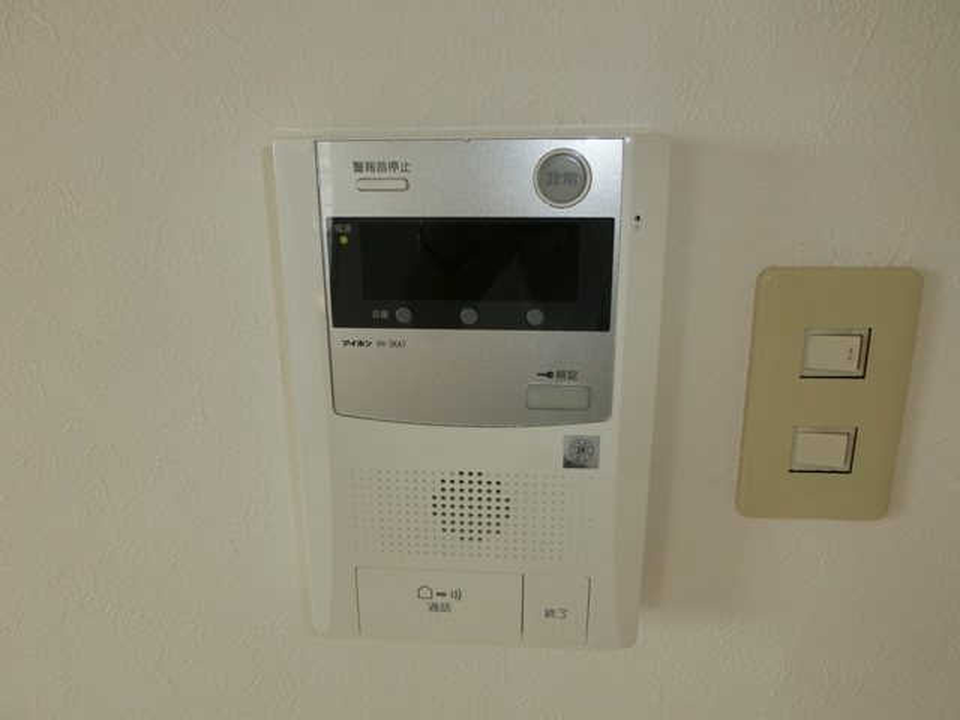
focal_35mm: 25
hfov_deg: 69.4
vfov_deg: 54.9
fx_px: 693
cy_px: 360
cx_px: 480
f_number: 3.5
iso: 100
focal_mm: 4.5
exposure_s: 1/125
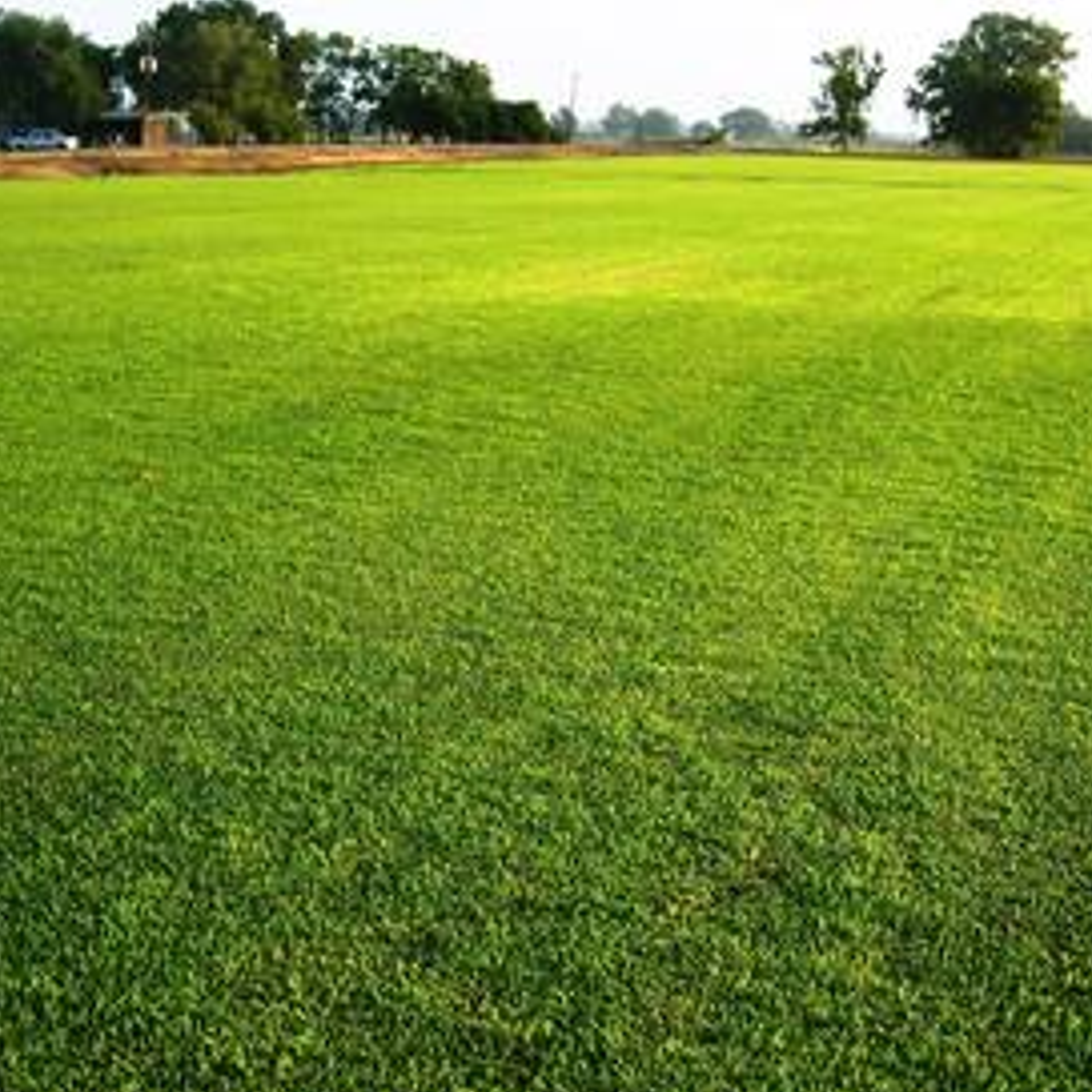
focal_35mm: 46
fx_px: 1642
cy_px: 558
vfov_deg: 36.8
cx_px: 464
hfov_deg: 36.7
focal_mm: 8
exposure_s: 1/182
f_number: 2.8
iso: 100
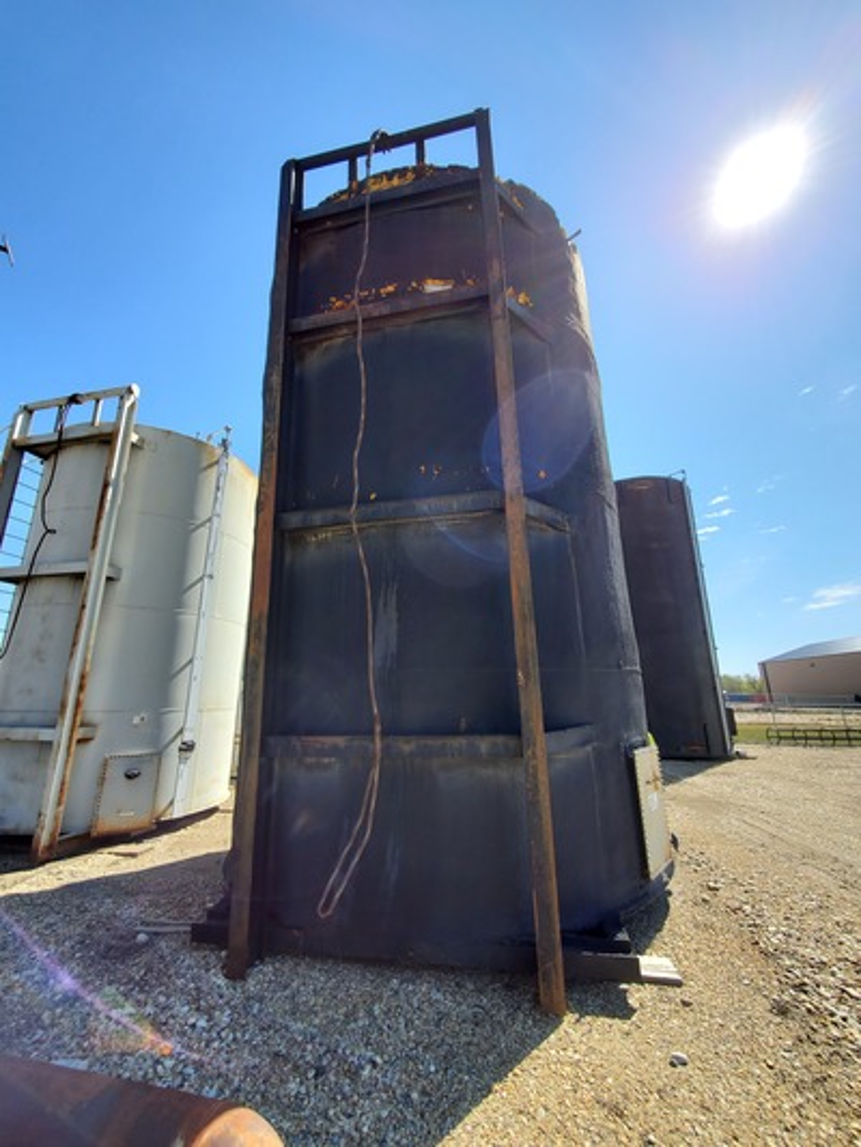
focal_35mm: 13
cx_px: 430
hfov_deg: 89.9
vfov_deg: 106.2
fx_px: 431
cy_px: 574
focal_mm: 1.8
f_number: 2.2
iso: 50
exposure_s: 1/669
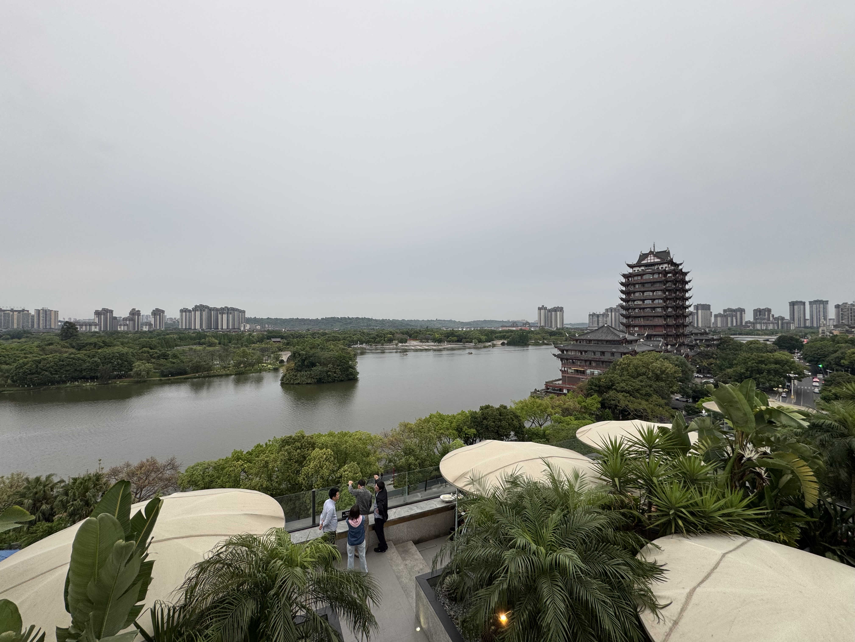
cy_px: 321
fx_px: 346
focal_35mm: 14
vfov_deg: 85.7
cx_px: 428
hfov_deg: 102.1
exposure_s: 1/189
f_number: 2.2
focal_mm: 2.22
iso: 40
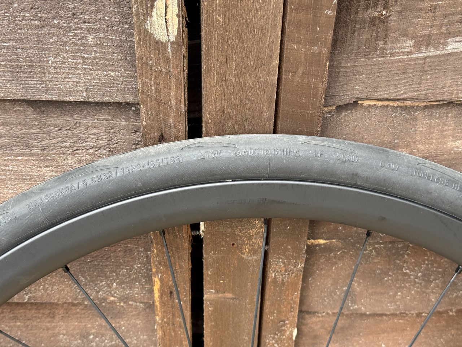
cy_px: 174
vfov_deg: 30.3
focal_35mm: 48
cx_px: 231
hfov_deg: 39.7
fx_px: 641
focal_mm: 6.76
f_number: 1.78
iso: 80
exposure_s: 1/121
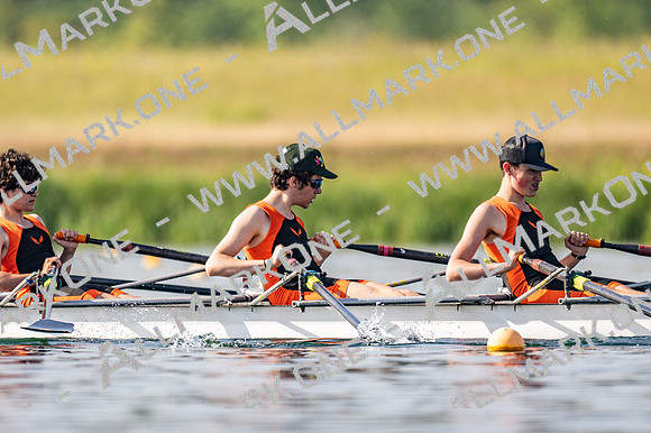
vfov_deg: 1.5
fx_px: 16265
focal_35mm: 900
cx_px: 326
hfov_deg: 2.3
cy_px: 216
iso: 180
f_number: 4
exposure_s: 1/2500
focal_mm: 600
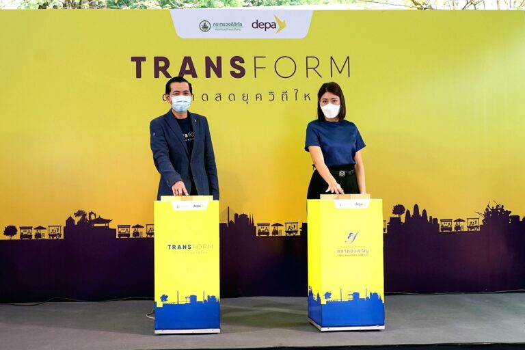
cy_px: 175
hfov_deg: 55.8
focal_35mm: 34
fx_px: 496
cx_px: 262
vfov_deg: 38.9
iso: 640
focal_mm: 34
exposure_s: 1/500
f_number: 5.6
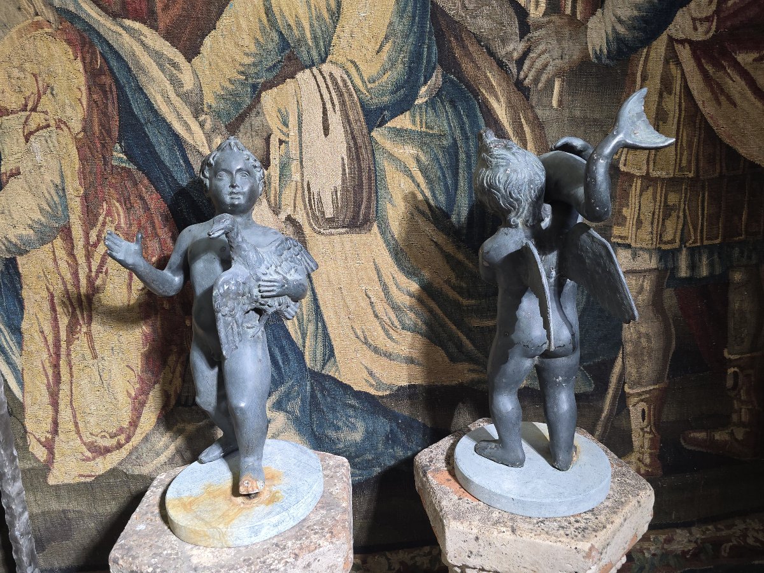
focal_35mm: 23
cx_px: 382
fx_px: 508
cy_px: 286
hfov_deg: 73.9
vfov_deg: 58.9
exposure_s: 1/57.5
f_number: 1.7
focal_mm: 6.3
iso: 200
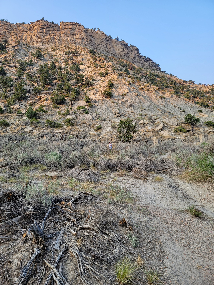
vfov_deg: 71.6
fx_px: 198
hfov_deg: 56.8
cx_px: 107
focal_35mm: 24
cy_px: 142
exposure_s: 1/191
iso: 16
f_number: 1.8
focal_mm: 6.7
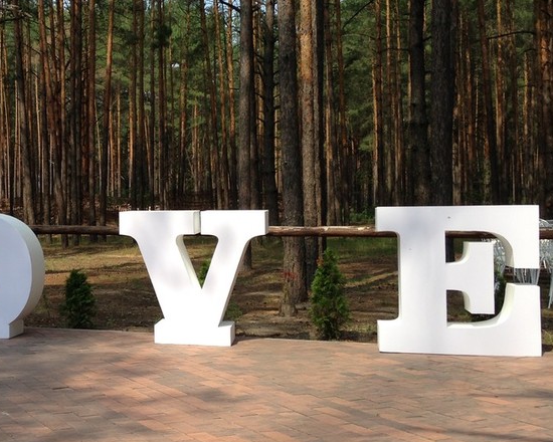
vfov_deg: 28.1
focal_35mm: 54
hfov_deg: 33.7
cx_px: 112
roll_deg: +1.8
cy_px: 202
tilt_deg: -2.8
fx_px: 884
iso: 50
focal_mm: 4.12
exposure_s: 1/889
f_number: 2.4
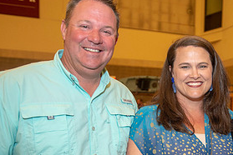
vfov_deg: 24.6
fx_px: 349
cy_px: 129
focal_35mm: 54
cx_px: 206
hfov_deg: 34.9
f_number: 2.8
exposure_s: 1/100
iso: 1600
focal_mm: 26
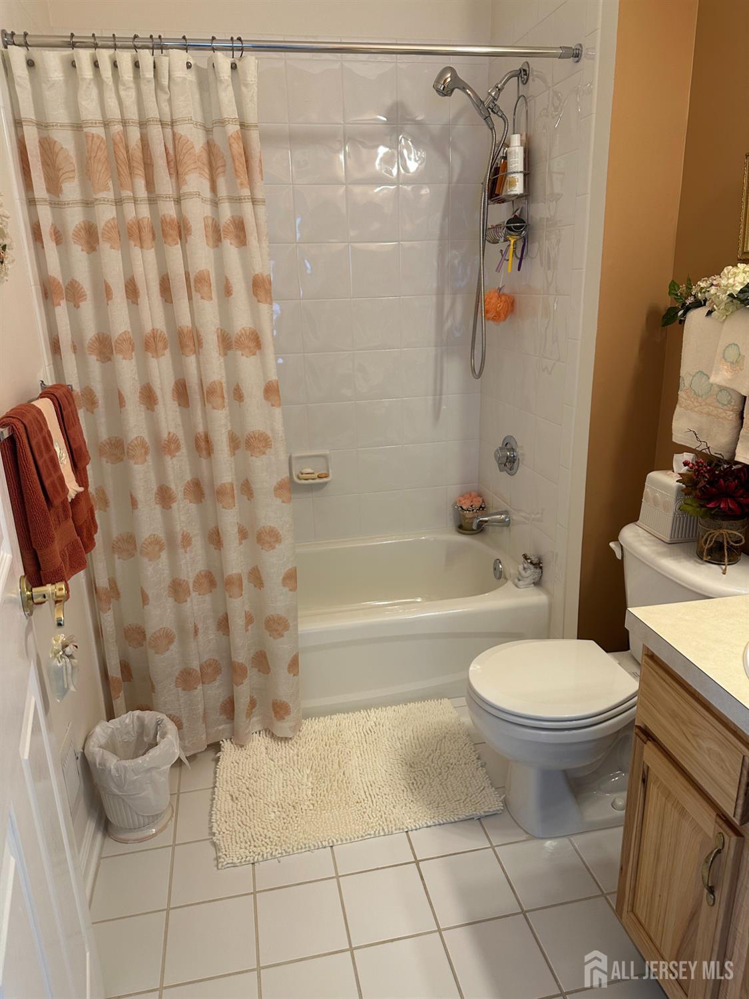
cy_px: 500
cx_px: 374
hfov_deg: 56.8
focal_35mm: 24
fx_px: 692
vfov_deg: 71.6
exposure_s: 1/60
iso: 125
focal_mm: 6.86
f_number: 1.78
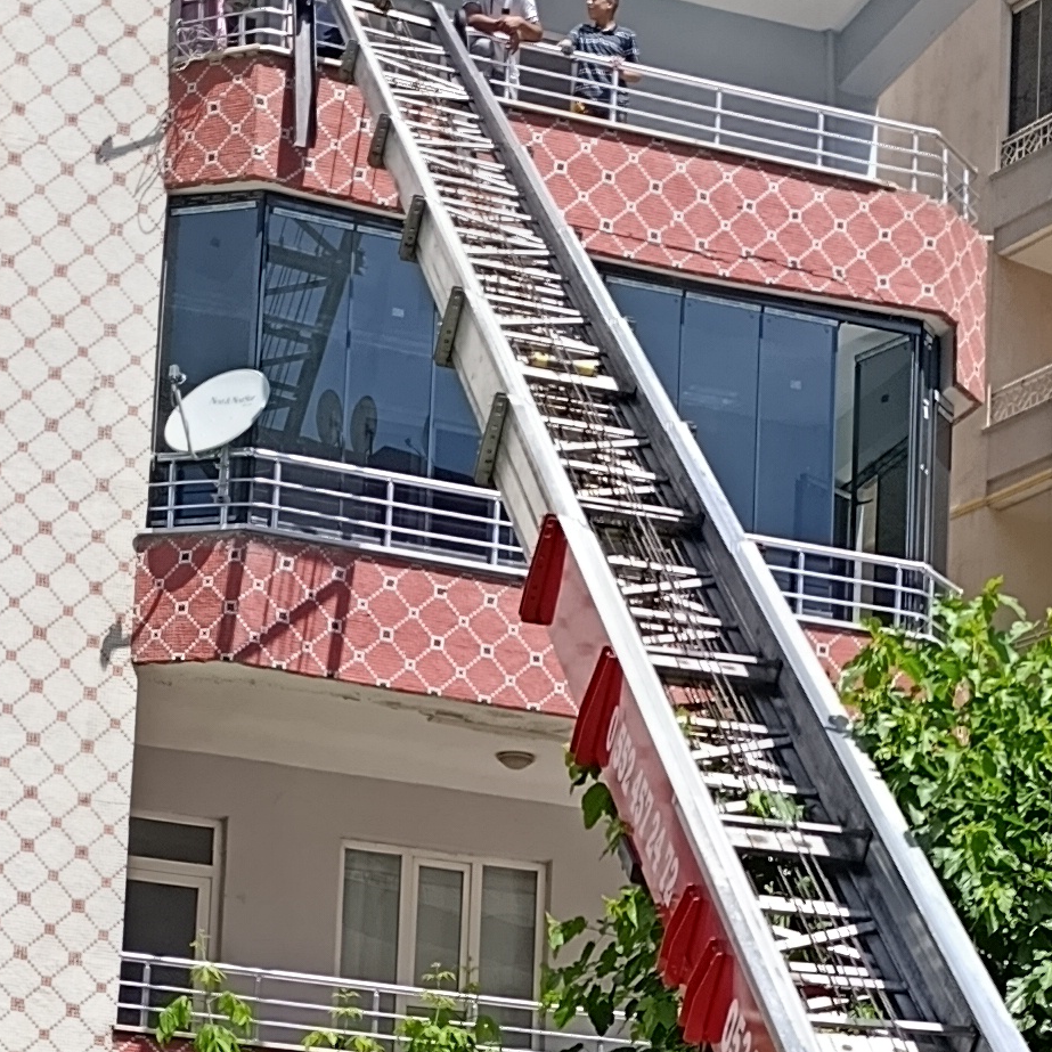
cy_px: 1242
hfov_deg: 19.3
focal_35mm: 90
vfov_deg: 18.4
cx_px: 635
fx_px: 3094
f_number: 1.65
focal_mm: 6.11
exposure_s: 1/437
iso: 50
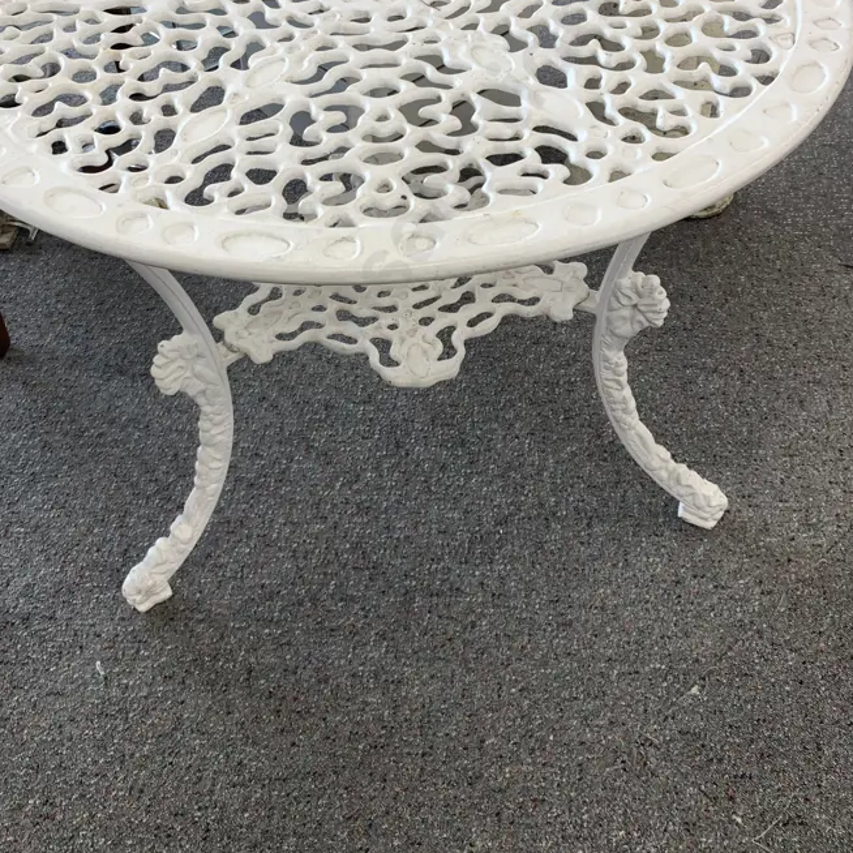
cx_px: 376
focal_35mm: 36
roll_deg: +5.4
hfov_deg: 46.0
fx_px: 1004
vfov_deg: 45.4
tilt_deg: -40.3
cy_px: 287
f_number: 1.8
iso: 50
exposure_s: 1/100
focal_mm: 4.25
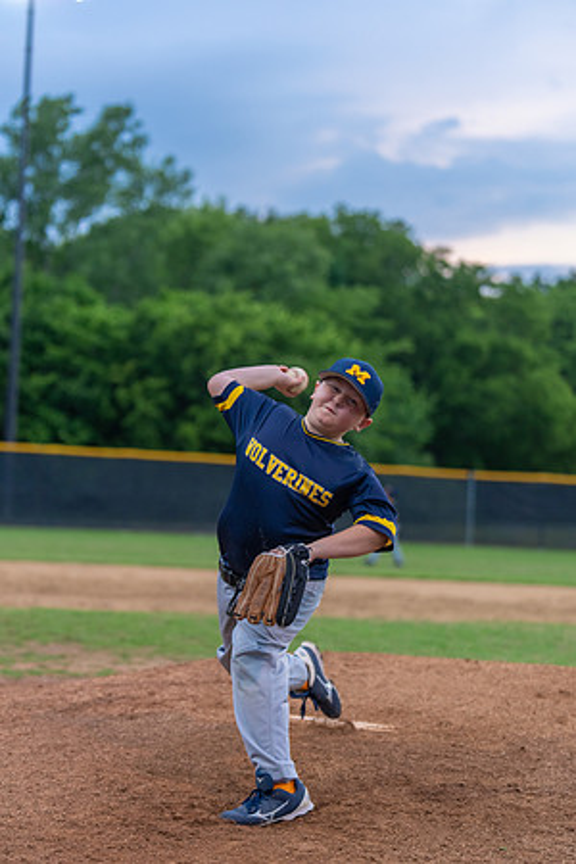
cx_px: 288
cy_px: 432
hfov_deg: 16.3
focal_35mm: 84
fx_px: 2016
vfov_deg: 24.2
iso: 1250
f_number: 2.8
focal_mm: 84
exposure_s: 1/1000
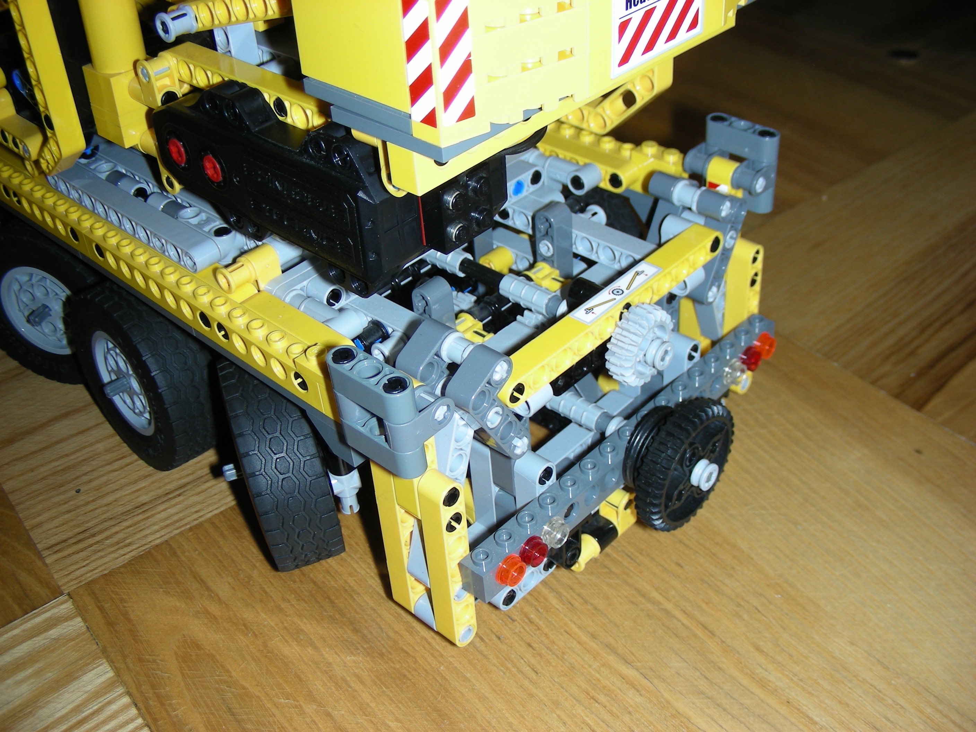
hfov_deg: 49.0
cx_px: 488
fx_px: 1071
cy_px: 366
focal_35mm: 38
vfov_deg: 37.7
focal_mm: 6.3
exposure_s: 1/60
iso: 50
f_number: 3.5
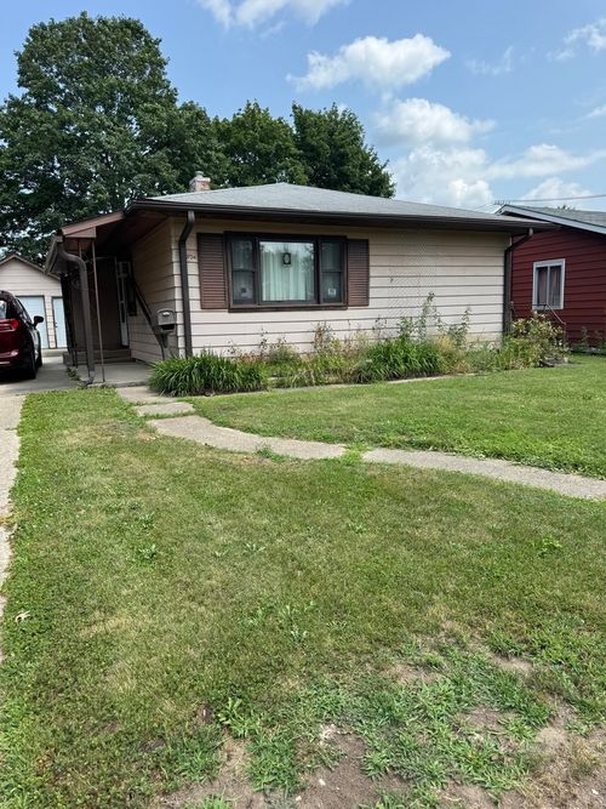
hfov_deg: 56.8
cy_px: 404
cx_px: 303
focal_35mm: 24
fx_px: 560
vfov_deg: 71.6
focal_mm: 6.76
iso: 80
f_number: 1.78
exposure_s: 1/1923
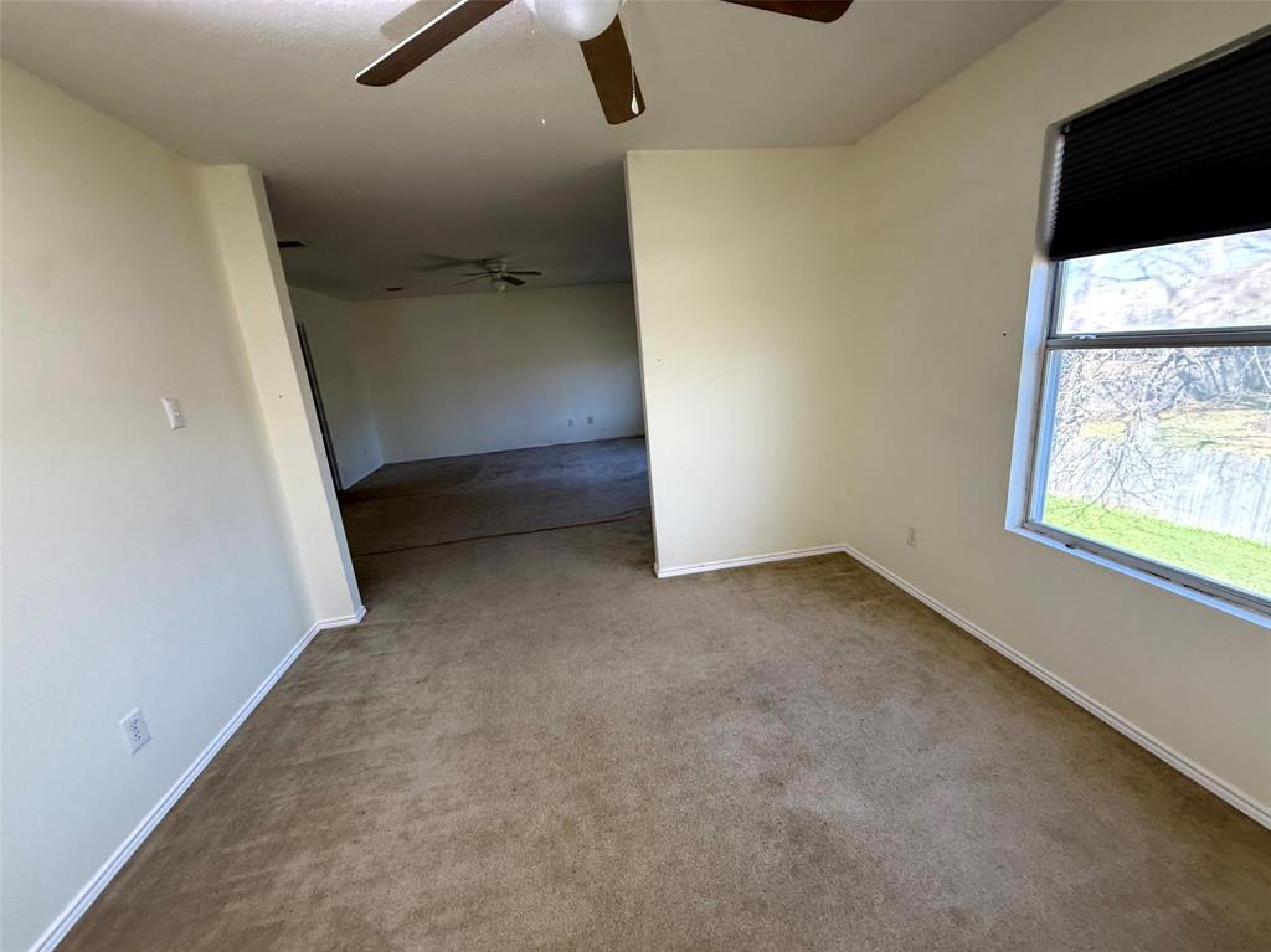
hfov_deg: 102.1
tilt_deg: -13.4
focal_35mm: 14
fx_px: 514
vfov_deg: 85.6
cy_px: 476
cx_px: 636
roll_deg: +1.7
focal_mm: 2.22
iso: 200
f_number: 2.2
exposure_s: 1/100
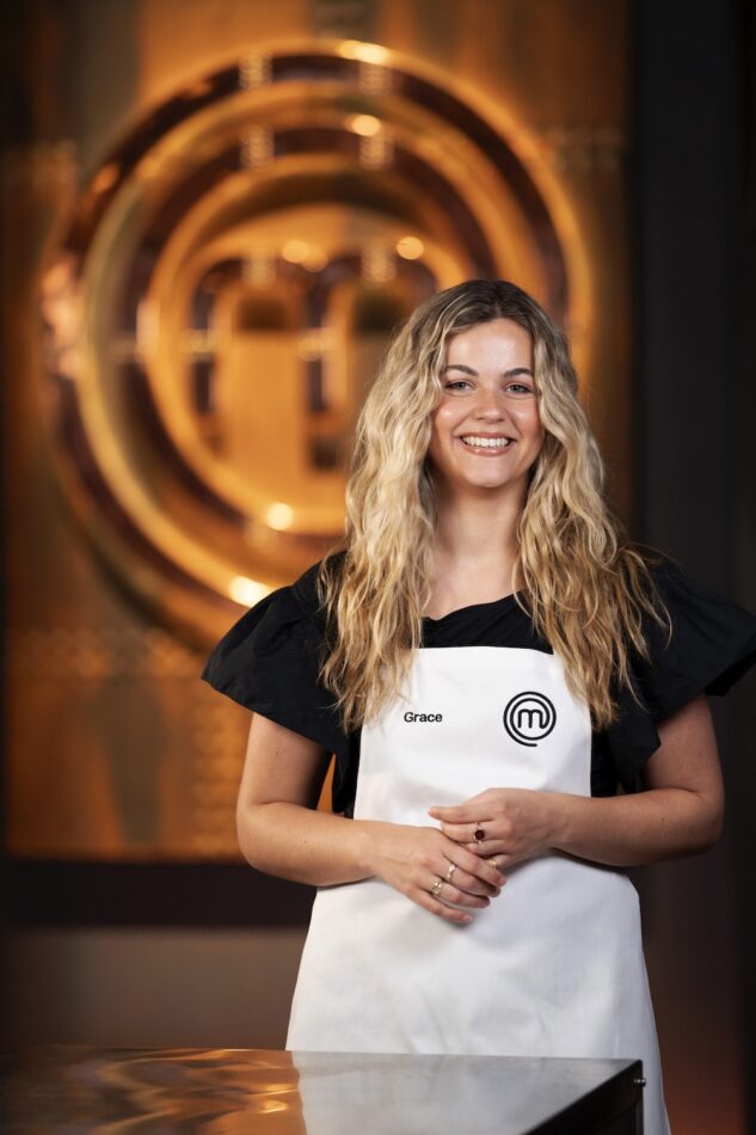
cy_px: 568
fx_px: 4254
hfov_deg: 10.2
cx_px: 378
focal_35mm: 135
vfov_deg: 15.2
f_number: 1.8
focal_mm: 135
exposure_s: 1/160
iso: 800
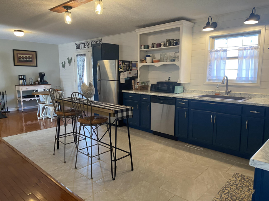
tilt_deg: -9.0
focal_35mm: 26
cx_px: 134
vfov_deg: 53.0
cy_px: 100
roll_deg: +0.0
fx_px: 202
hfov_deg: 67.3
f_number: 1.8
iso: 250
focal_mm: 4.25
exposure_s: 1/60
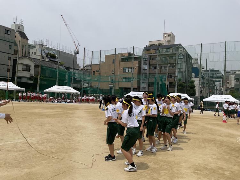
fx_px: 201
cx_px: 120
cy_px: 90
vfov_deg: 48.3
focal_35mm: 29
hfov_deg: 61.6
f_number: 1.8
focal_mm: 3
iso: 16
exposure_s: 1/4785
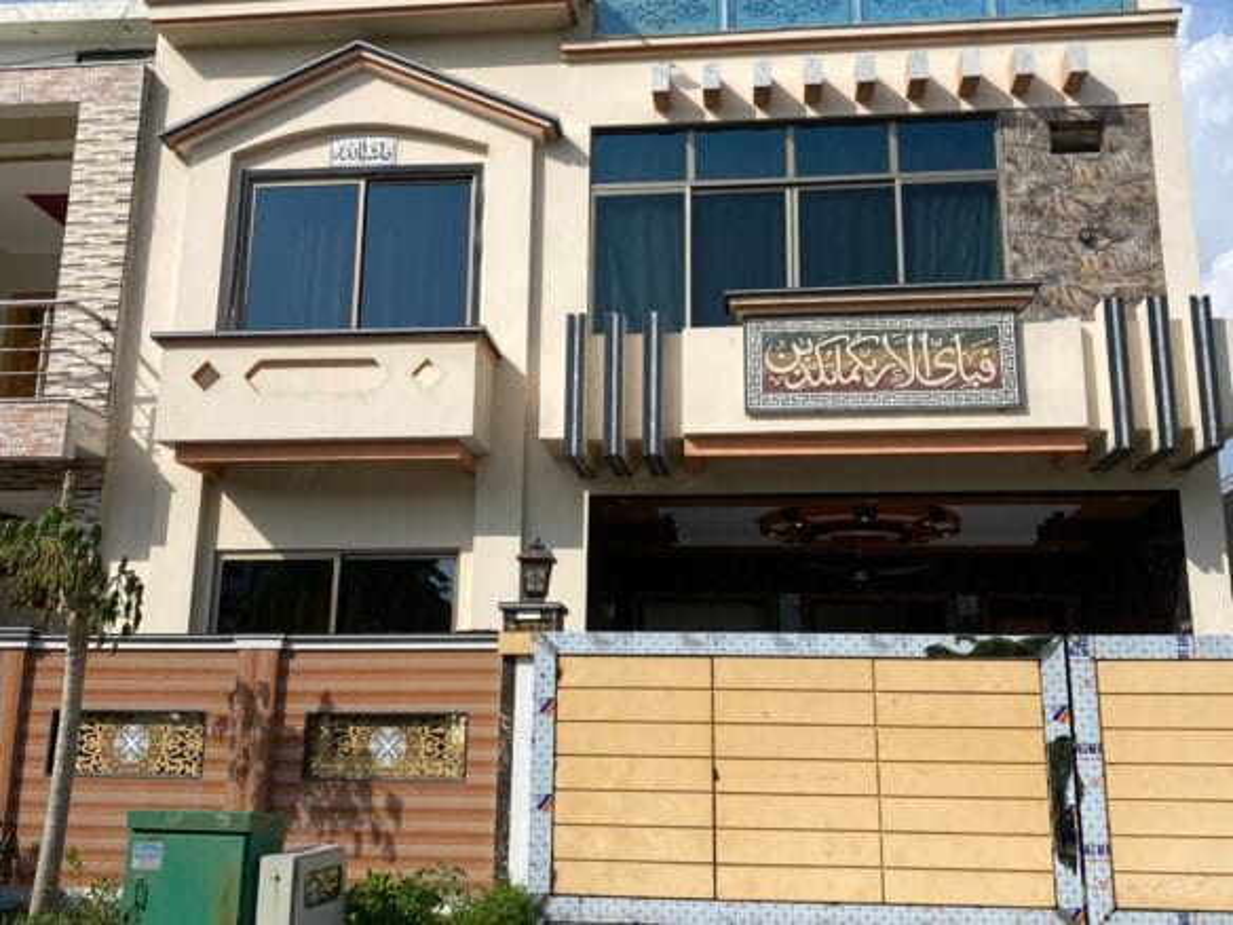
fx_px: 926
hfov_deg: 67.3
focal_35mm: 26
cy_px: 462
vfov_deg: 53.1
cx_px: 616
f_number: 1.8
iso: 32
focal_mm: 4.25
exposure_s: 1/3984
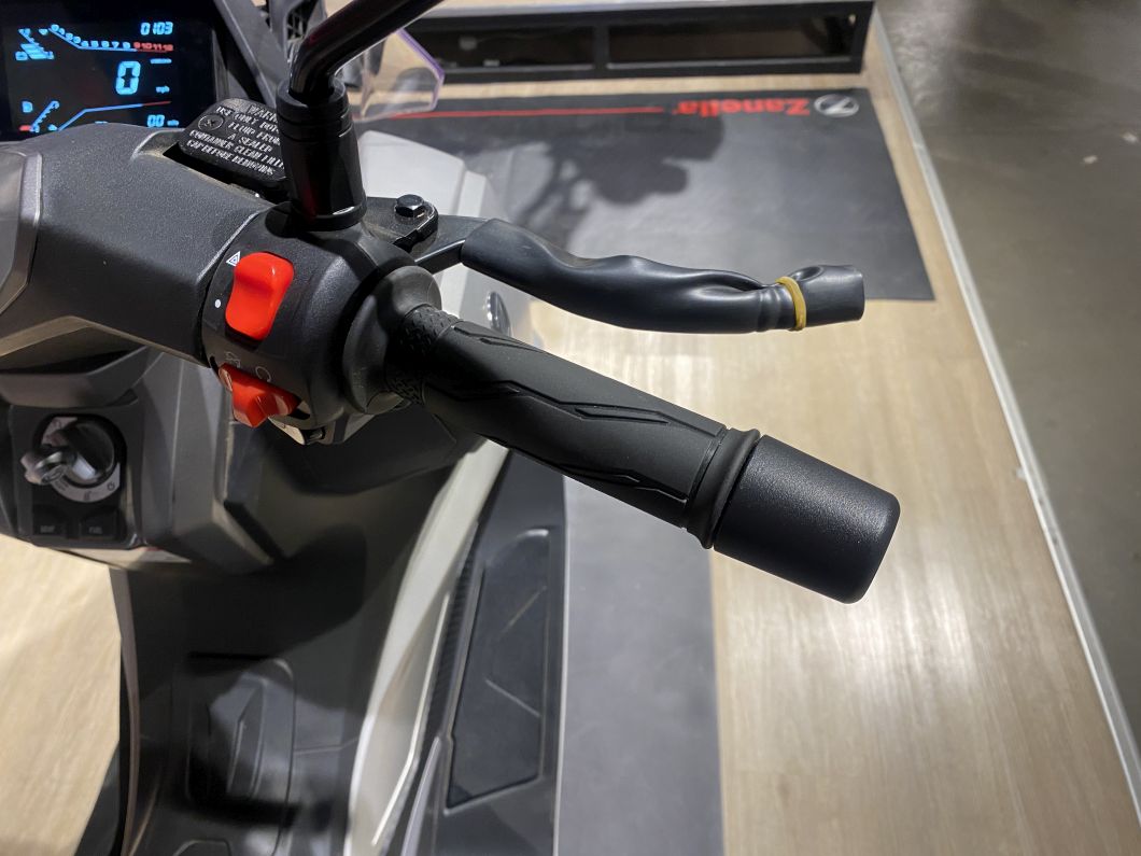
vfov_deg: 53.1
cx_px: 570
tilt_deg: -47.9
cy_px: 428
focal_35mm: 26
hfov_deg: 67.3
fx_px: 857
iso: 100
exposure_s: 1/50
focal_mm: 4.25
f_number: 1.8
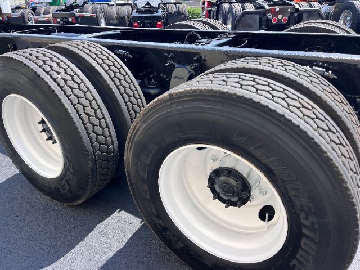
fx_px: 270
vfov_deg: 53.1
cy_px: 135
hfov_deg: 67.3
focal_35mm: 26
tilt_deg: -39.3
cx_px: 180
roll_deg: +0.1
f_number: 1.6
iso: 50
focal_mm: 5.1
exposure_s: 1/1009
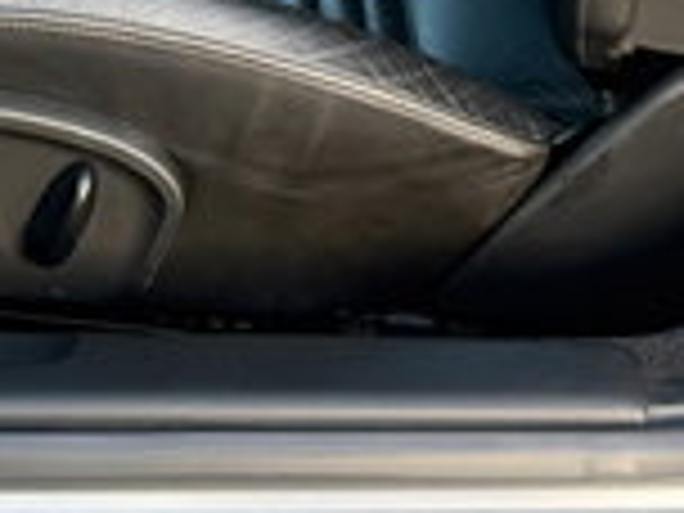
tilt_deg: -21.0
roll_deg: -4.9
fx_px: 2391
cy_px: -536
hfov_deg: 16.3
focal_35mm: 121
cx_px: 324
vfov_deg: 11.1
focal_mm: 6.76
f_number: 1.78
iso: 200
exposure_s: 1/105
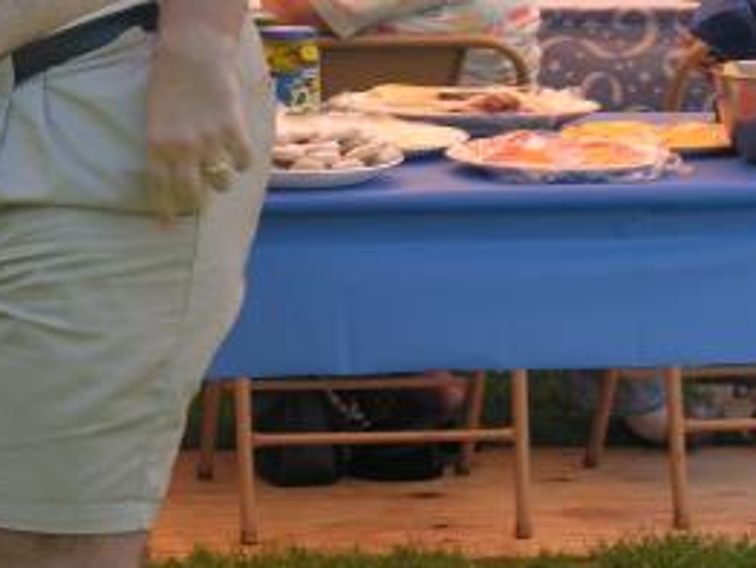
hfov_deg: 9.4
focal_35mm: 210
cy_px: -92
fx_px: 4591
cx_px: 9
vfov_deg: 7.0
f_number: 4.9
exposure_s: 1/85.1
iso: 50
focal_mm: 21.8
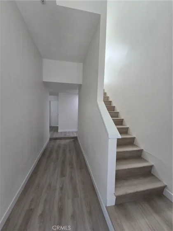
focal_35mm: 13
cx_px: 86
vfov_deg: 106.2
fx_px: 87
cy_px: 116
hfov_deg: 89.9
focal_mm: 2.2
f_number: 2.2
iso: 100
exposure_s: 1/60
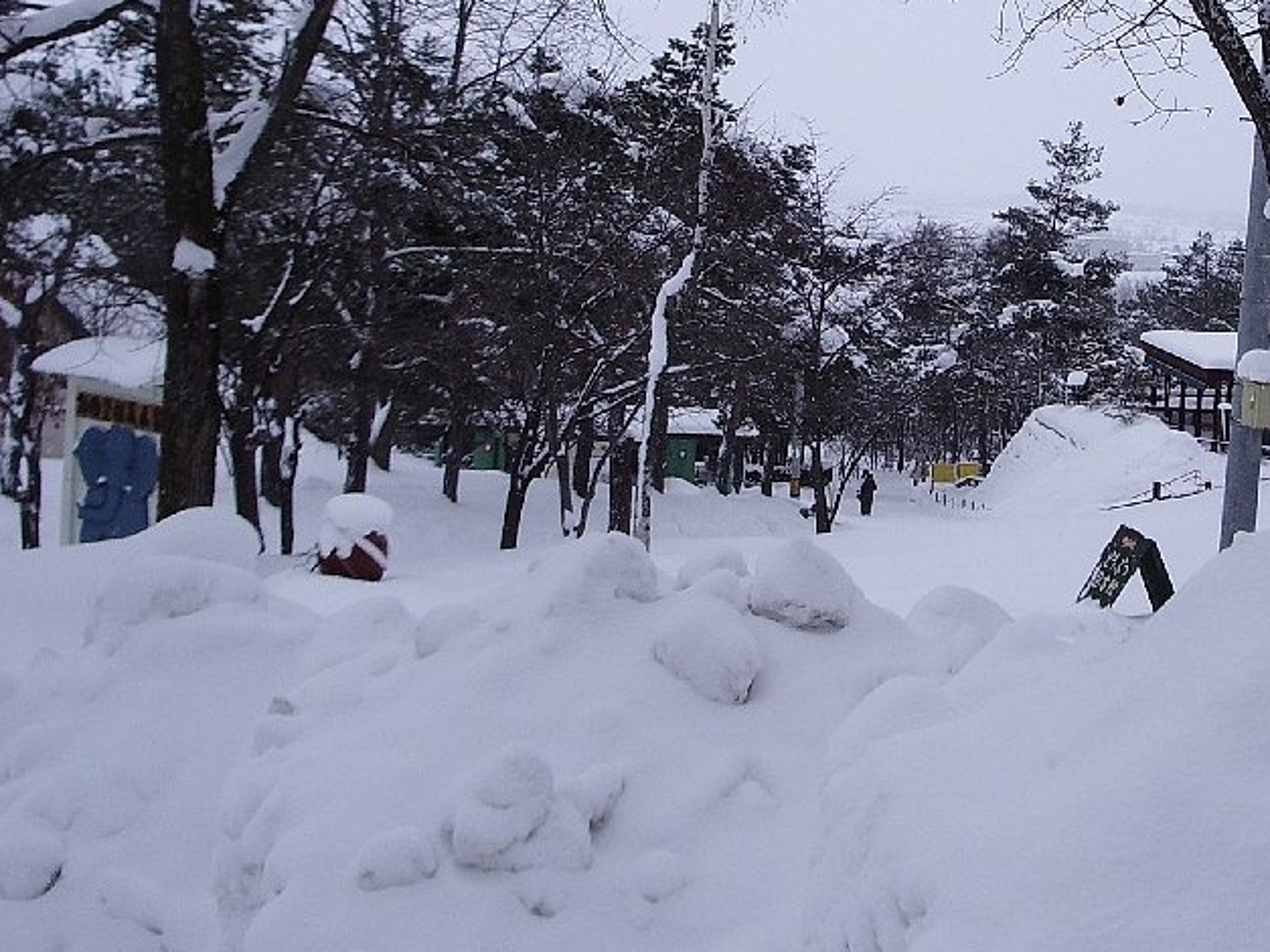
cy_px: 213
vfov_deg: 21.7
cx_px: 920
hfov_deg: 28.6
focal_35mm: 67
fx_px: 2458
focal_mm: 6.8
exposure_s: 1/250
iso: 50
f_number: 4.6
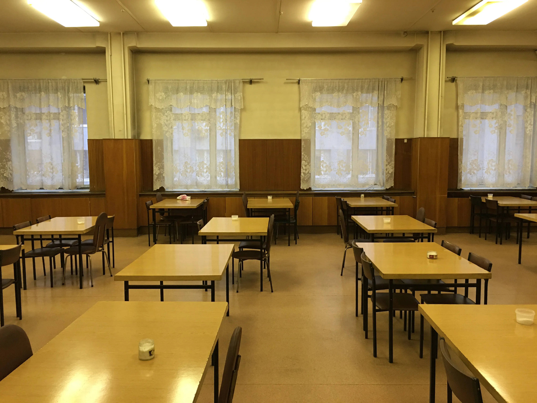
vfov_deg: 48.2
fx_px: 450
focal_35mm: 29
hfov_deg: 61.7
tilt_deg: -6.4
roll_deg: -0.5
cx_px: 268
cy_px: 202
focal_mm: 4.15
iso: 80
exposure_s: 1/17
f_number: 2.2
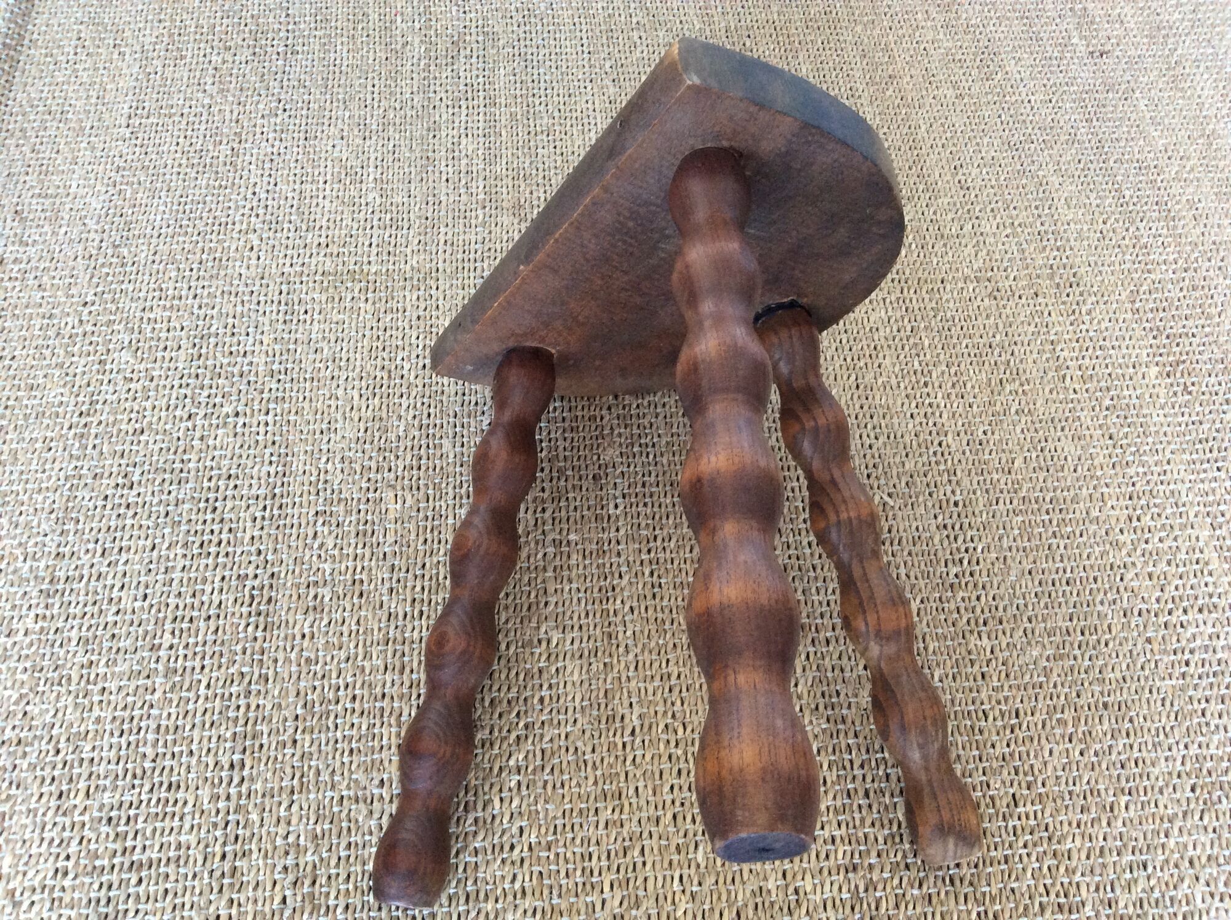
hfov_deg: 56.9
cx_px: 616
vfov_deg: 44.1
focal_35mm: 32
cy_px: 460
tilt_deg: -59.9
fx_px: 1136
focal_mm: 3.3
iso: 200
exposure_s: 1/25
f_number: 2.4
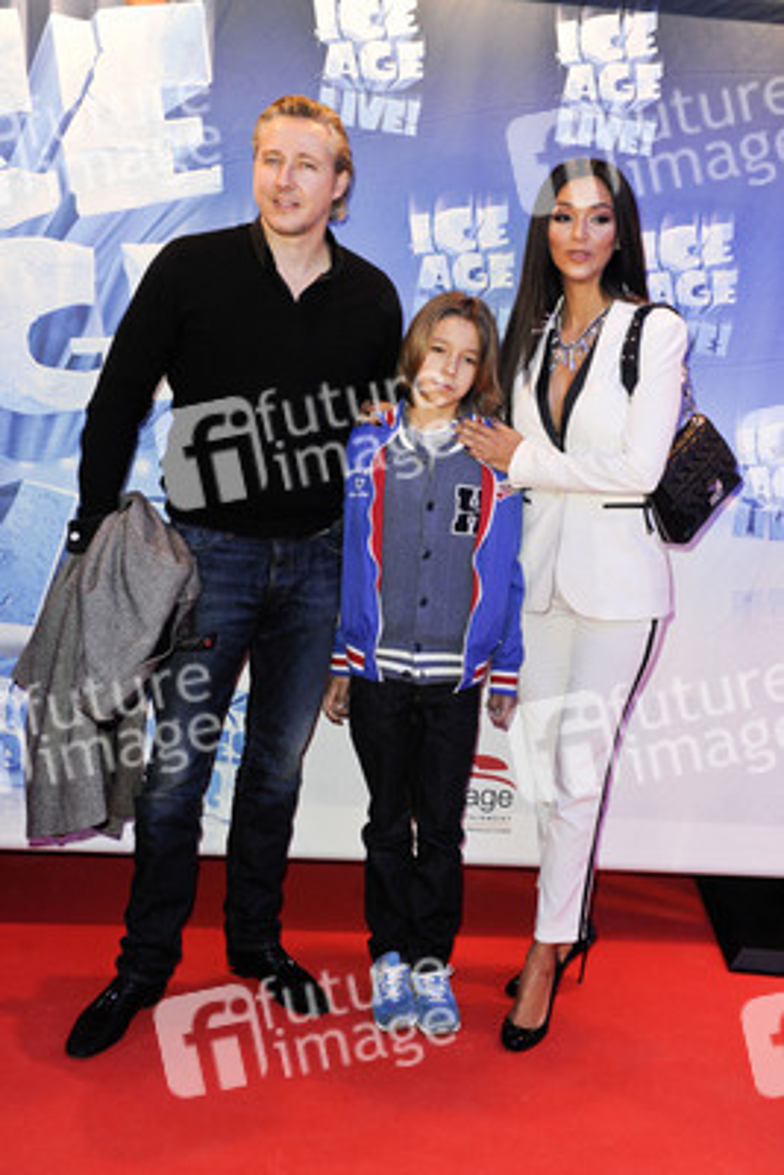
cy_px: 588
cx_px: 392
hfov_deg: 35.1
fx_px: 1240
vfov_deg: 50.7
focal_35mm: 38
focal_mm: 38
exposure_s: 1/200
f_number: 5.6
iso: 1600
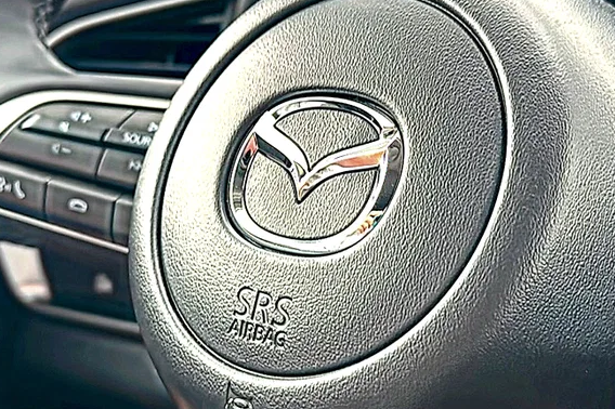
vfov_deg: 22.9
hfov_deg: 33.9
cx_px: 277
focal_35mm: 59
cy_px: 161
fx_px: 1007
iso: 80
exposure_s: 1/130
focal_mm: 6.86
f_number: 1.78
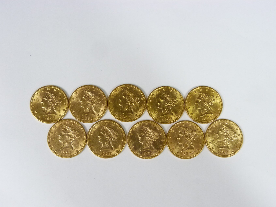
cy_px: 123
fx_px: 319
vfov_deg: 35.8
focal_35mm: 40
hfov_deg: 46.8
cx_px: 149
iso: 250
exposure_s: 1/60
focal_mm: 5.9
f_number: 3
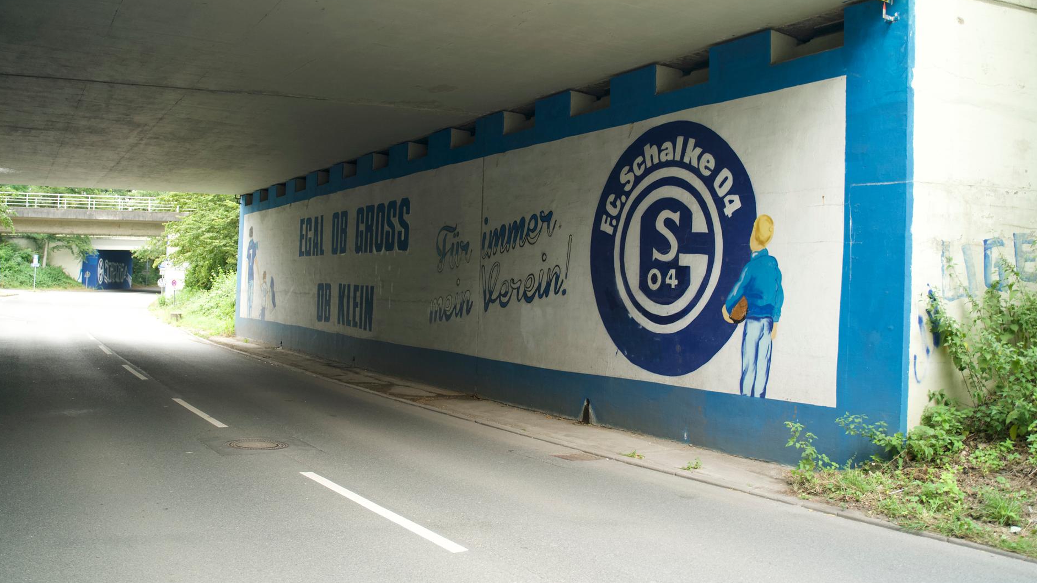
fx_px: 852
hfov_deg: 62.6
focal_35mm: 31
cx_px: 518
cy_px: 283
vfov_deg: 37.8
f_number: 2.8
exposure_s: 1/100
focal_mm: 29
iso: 1600
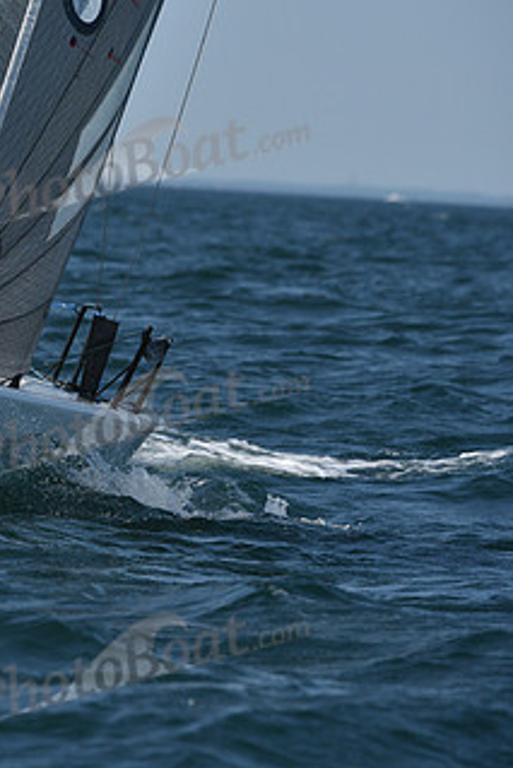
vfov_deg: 3.7
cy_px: 326
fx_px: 12020
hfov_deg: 2.4
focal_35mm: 563
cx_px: -152
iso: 320
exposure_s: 1/1600
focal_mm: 310
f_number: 8
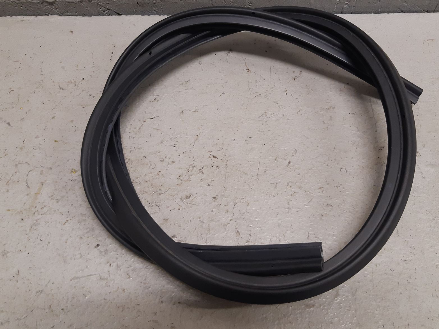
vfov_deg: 41.7
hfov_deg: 53.9
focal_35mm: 34
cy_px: 147
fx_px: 431
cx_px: 229
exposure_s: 1/50
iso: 160
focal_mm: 3.93
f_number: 1.7
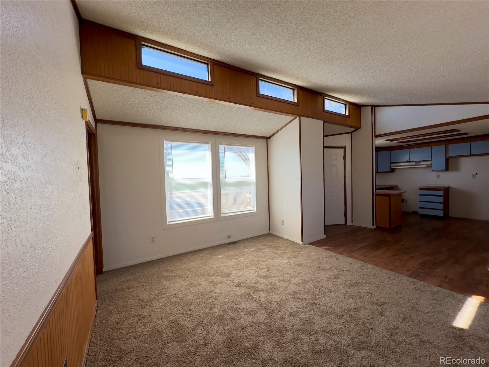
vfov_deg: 85.7
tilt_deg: -2.6
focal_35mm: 14
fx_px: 198
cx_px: 244
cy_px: 184
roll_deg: +1.8
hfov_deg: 102.1
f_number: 2.2
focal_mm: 2.22
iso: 40
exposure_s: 1/201
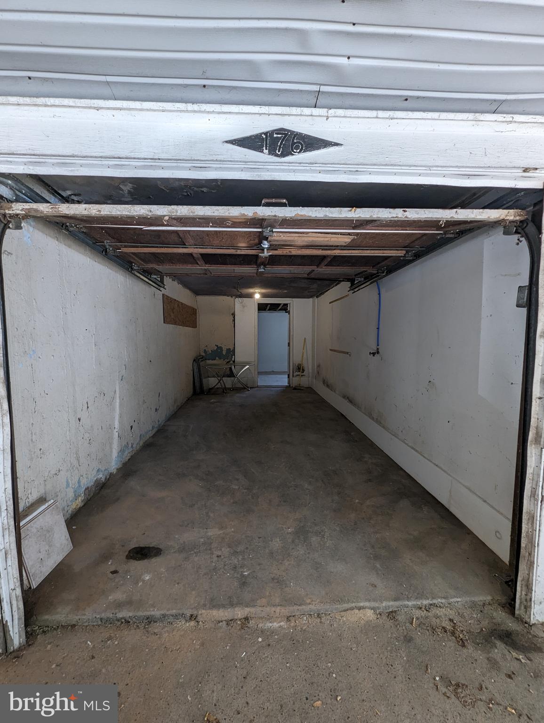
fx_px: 272
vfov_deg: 106.1
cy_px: 362
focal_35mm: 13
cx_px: 272
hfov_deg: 90.0
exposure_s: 1/49
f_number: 2.2
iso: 63
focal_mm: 1.95
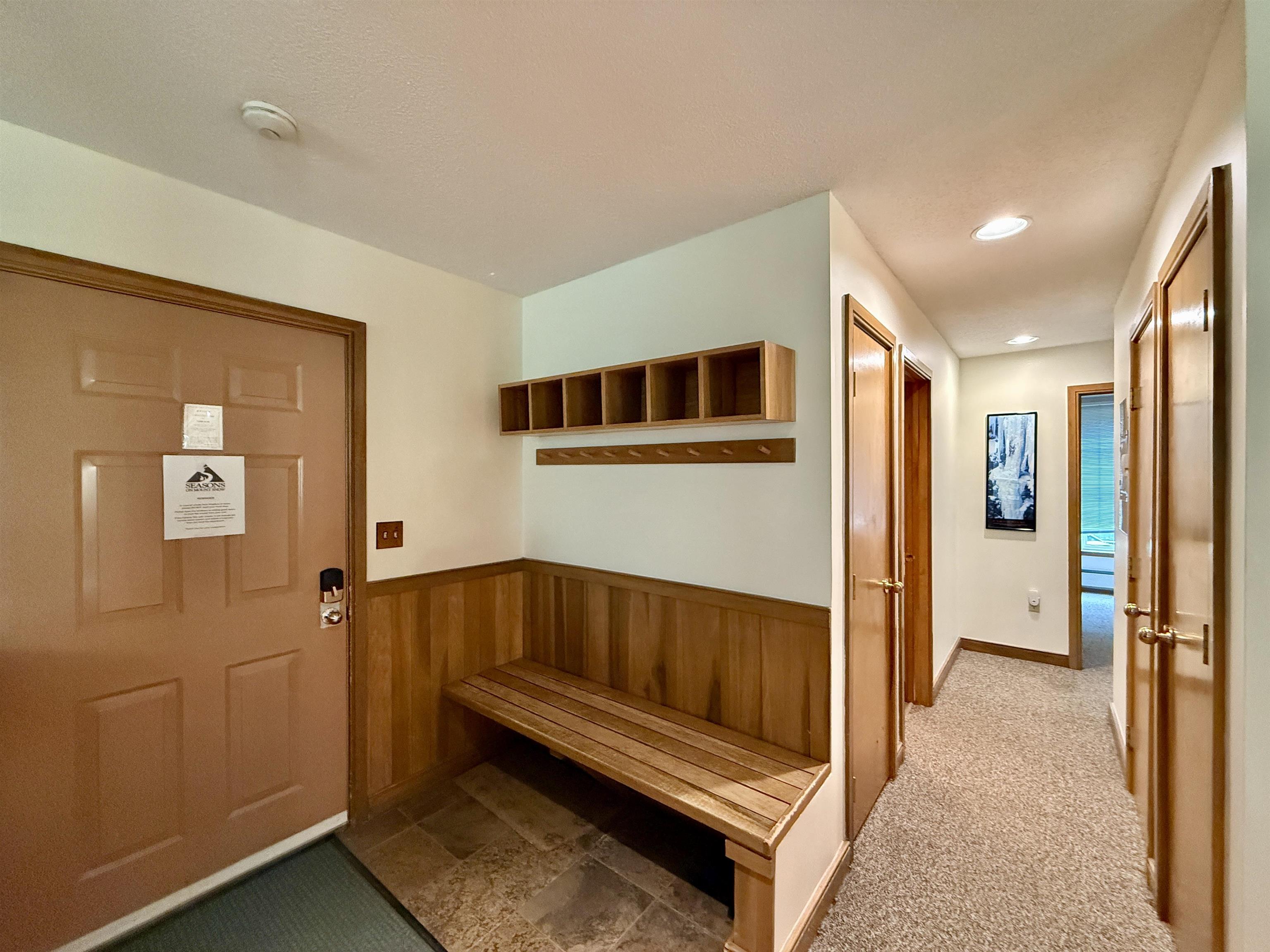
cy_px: 476
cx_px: 635
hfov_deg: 102.1
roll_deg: +0.0
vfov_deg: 85.7
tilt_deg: +0.7
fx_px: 514
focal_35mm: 14
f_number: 2.2
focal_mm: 2.22
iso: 1000
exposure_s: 1/60
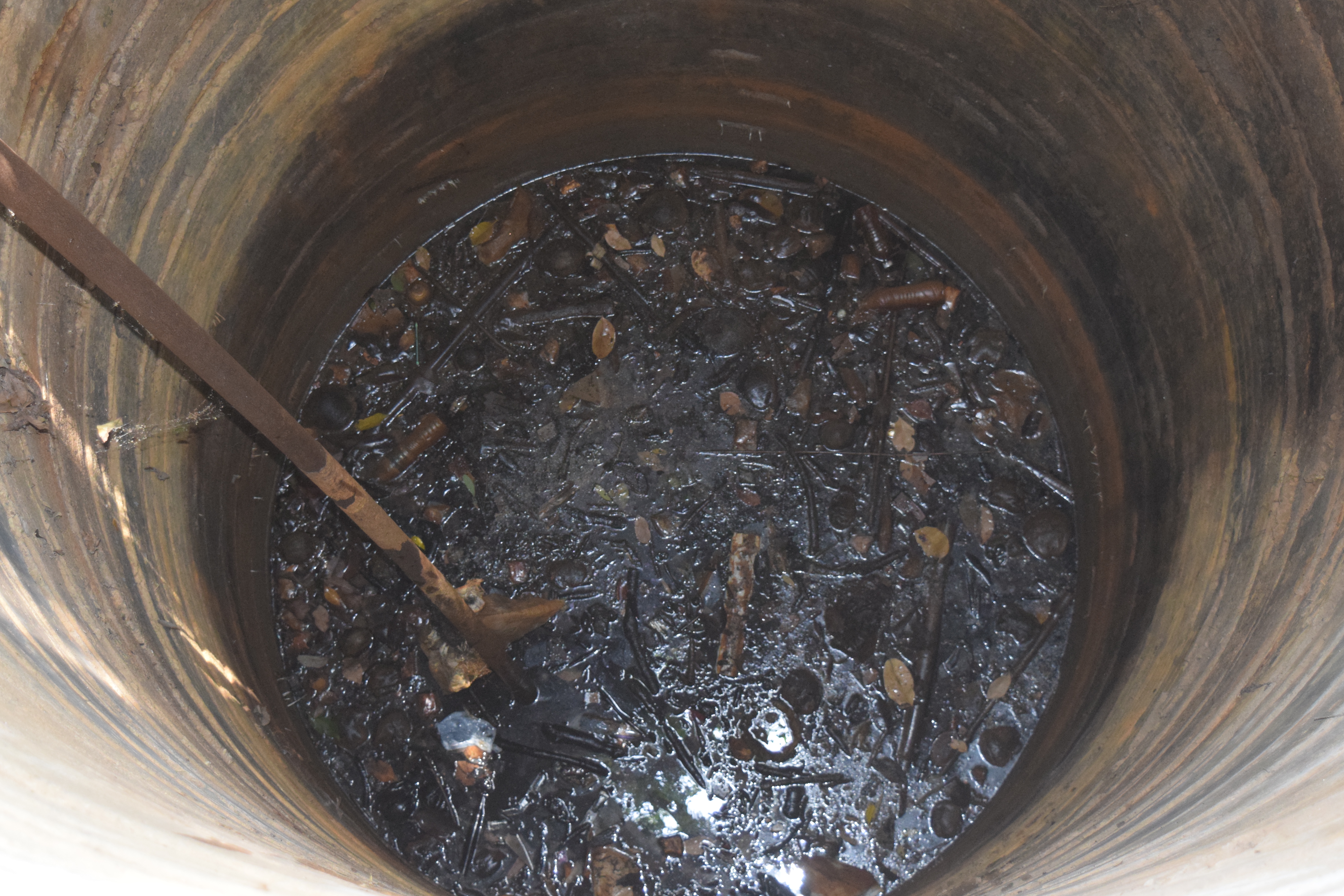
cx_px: 627
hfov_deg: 33.9
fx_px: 2203
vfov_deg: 23.0
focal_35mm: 59
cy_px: 386
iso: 1800
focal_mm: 34
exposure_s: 1/60
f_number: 4.5
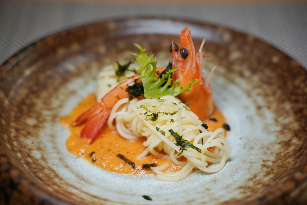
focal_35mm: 75
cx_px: 154
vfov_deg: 18.2
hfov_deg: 27.0
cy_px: 102
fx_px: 640
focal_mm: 75
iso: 100
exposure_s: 1/80
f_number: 4
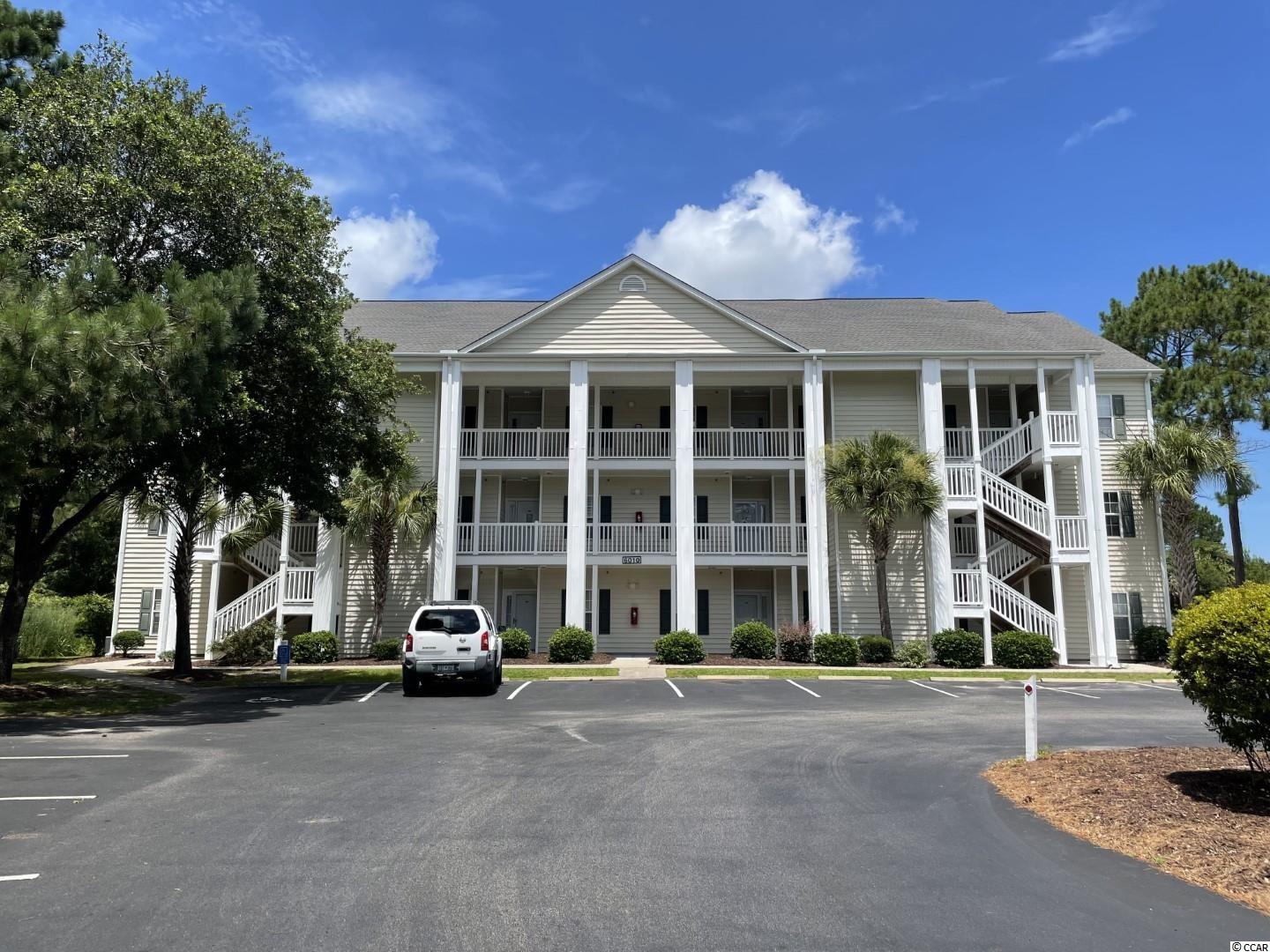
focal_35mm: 26
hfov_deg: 67.3
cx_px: 635
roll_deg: -0.6
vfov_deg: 53.1
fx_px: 954
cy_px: 476
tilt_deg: +8.8
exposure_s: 1/3300
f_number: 1.6
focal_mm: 4.2
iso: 32
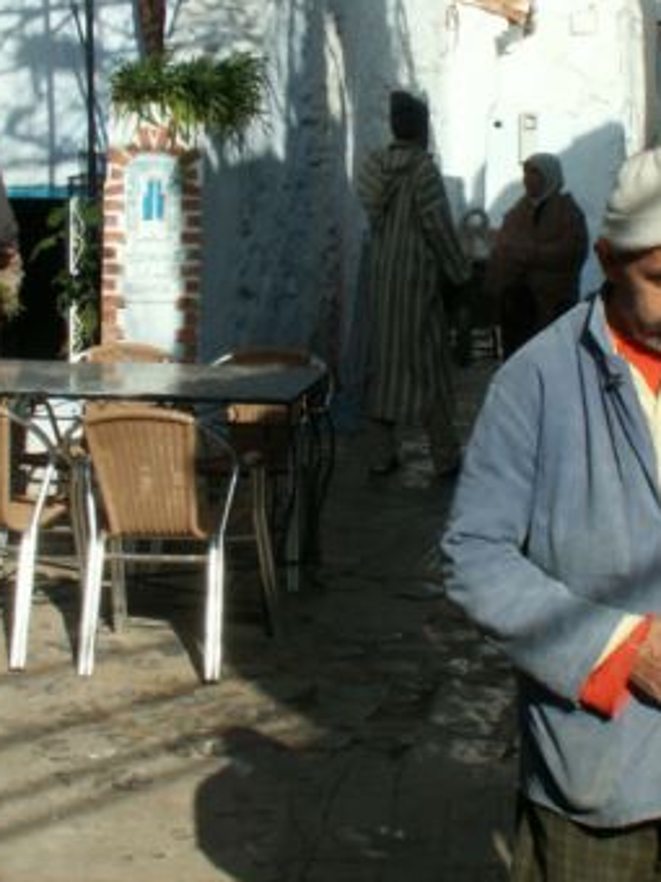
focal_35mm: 79
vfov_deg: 24.6
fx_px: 2011
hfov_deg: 18.6
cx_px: 464
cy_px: 280
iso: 50
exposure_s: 1/125
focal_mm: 5.86
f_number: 8
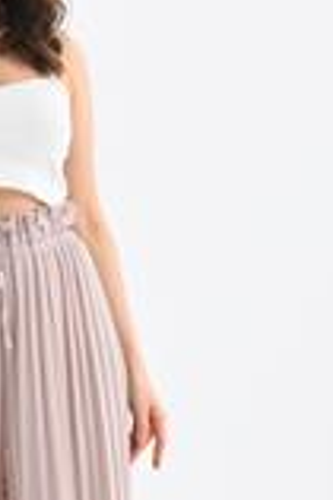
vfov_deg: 14.9
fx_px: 1905
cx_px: -35
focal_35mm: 137
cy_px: 402
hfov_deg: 9.9
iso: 160
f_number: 6.3
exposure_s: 1/125
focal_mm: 48
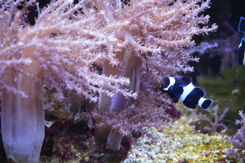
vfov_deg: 18.2
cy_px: 82
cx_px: 122
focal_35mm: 75
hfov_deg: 27.0
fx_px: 510
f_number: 5.6
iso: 6400
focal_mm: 50
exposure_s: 1/60
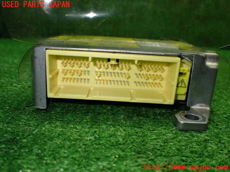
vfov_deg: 46.8
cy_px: 86
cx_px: 115
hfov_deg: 60.0
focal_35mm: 30
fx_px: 199
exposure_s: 1/125
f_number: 2.3
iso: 250
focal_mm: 5.4
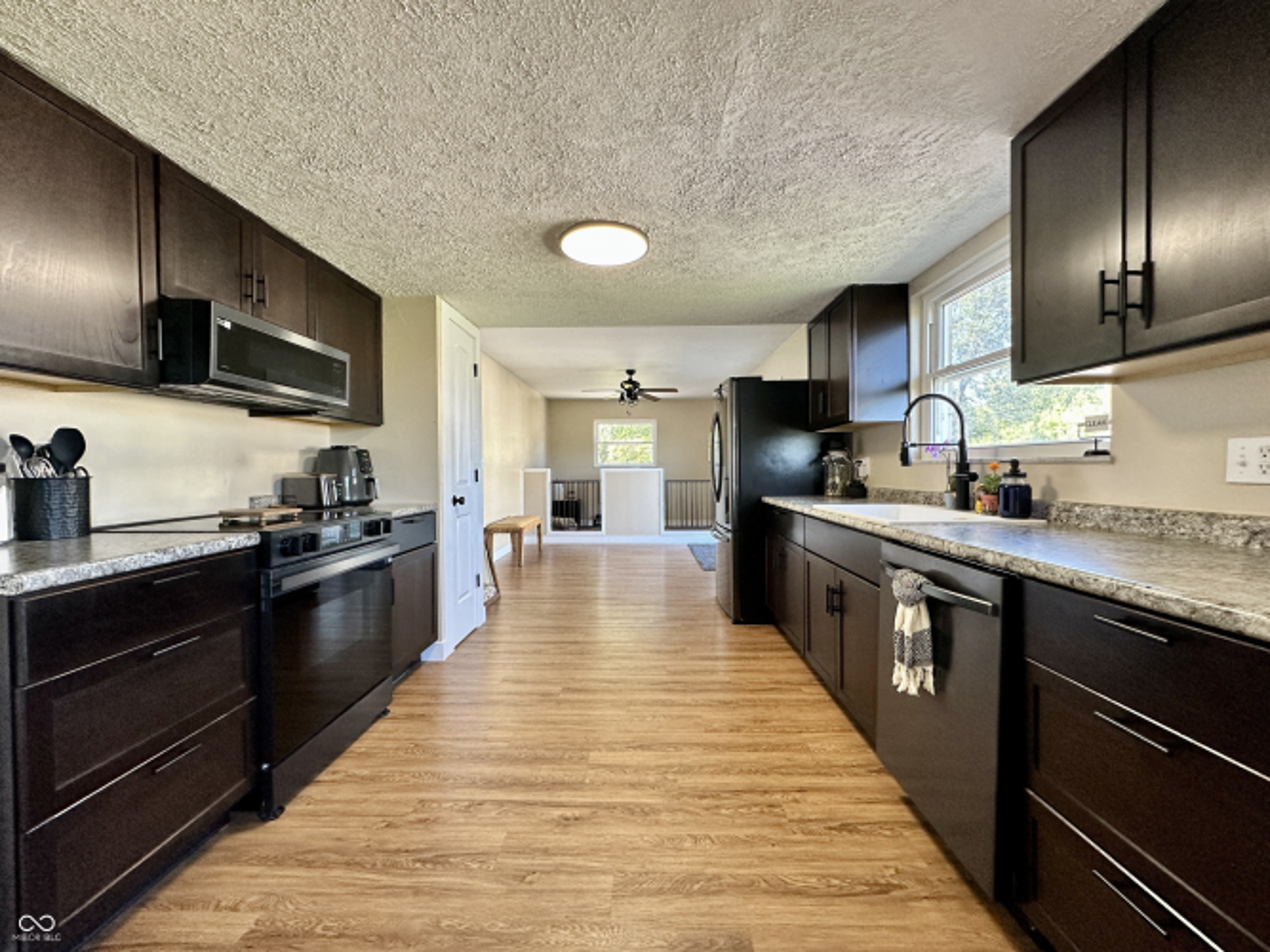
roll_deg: -0.1
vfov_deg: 85.7
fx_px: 514
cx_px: 635
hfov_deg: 102.1
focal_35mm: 14
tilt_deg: -0.2
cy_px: 476
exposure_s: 1/120
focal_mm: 2.22
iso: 200
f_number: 2.2
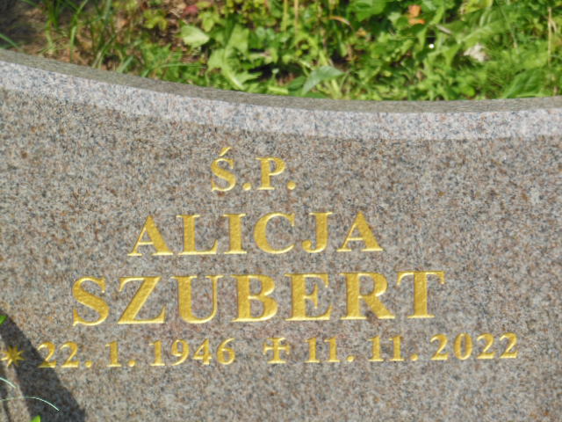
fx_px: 2370
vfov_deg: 10.2
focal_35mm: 146
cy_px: 211
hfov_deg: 13.5
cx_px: 281
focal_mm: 26.1
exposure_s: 1/640
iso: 125
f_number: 5.2
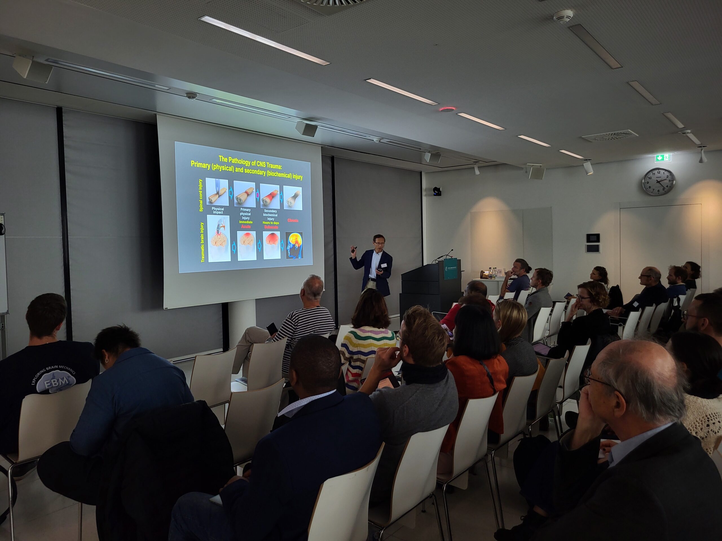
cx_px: 361
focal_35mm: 26
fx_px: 542
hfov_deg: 67.3
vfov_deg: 53.1
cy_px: 270
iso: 80
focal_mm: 5.4
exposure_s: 1/41.1
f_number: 1.8
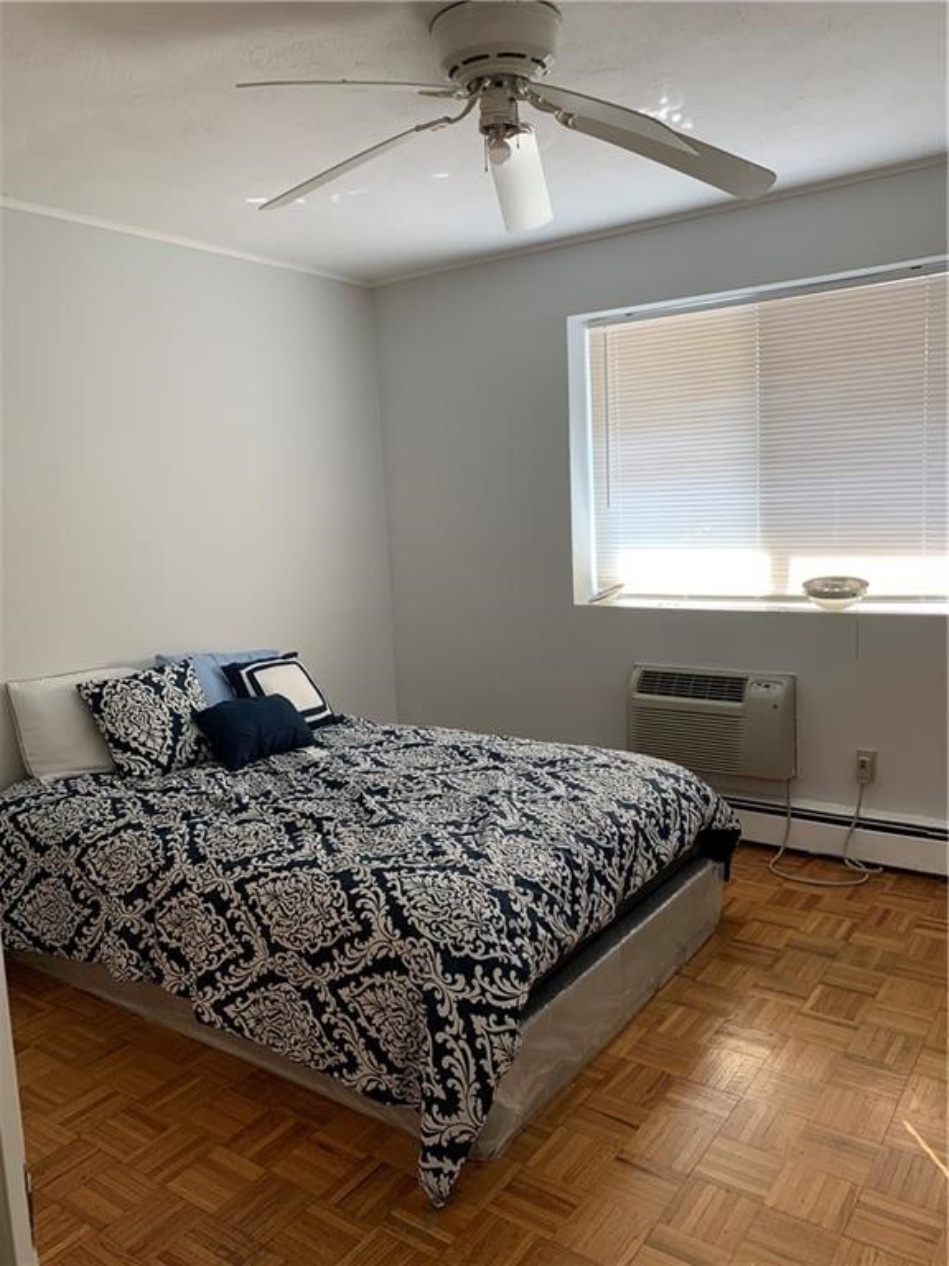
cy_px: 633
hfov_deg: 53.1
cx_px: 474
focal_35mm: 26
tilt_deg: -6.2
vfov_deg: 67.3
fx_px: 950
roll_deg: +3.2
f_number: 1.8
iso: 80
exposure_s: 1/60
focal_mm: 4.25
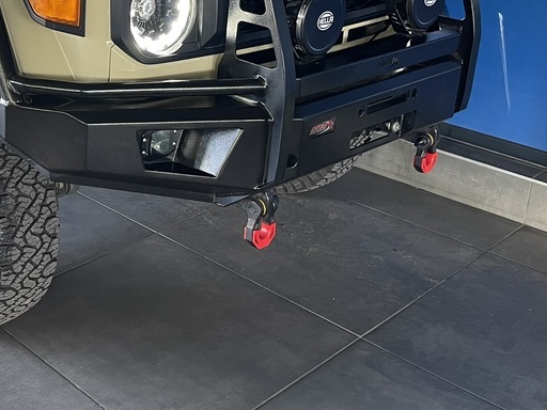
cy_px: 25
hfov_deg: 35.2
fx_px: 790
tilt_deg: -15.5
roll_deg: +0.4
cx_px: 24
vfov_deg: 27.8
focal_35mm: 50
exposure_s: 1/89
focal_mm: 5.1
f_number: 1.6
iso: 125
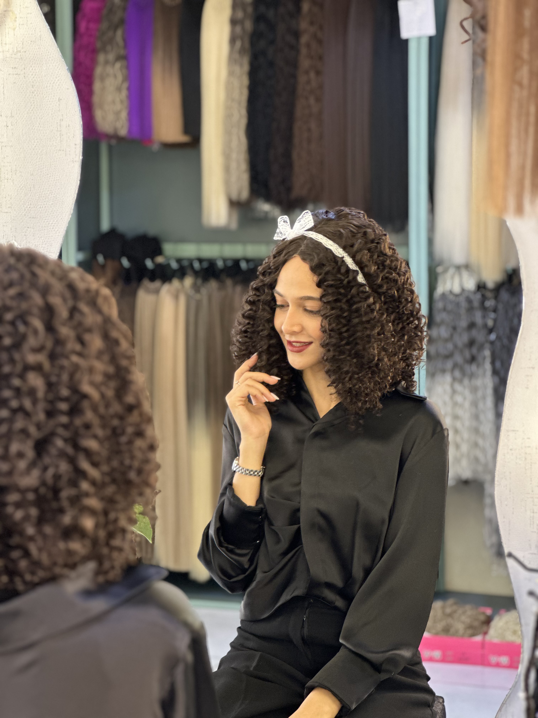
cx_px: 269
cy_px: 359
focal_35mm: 77
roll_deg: -0.1
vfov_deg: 25.3
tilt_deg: -5.6
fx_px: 1596
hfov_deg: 19.1
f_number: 2.8
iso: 200
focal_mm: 9
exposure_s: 1/33
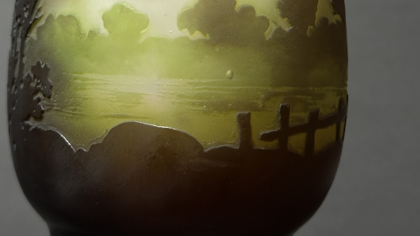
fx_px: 780
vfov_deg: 16.9
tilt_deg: +5.4
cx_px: 210
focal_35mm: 70
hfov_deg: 30.2
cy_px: 13
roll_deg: -2.2
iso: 400
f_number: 1.78
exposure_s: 1/33
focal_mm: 6.86
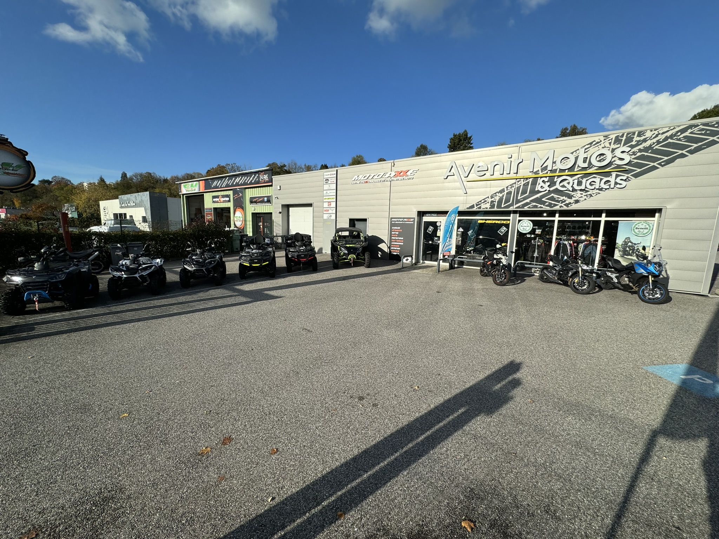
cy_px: 270
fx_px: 291
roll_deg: -1.9
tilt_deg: -8.6
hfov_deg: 102.1
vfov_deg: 85.7
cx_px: 360
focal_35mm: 14
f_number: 2.2
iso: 50
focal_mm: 2.22
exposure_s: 1/3390
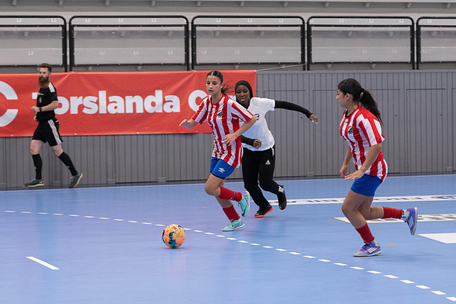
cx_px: 228
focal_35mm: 117
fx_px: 1482
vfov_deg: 11.7
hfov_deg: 17.5
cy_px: 152
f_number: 3.2
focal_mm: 78
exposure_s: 1/640
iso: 4500
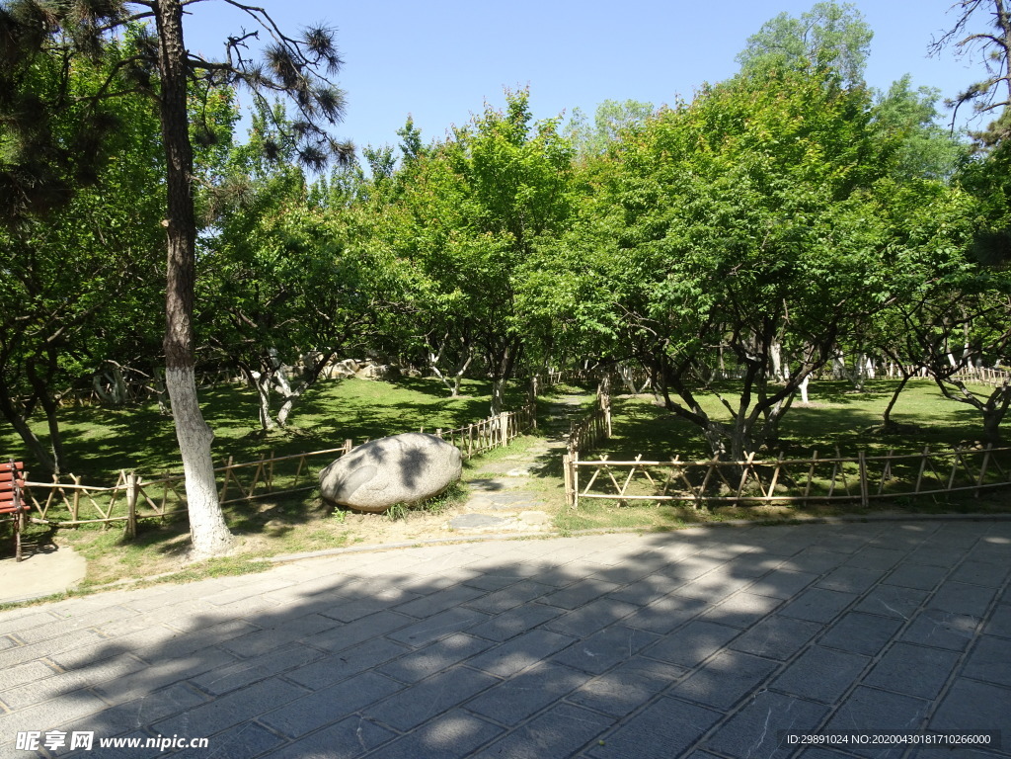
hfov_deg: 71.6
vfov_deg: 56.8
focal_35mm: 24
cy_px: 380
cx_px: 506
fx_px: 701
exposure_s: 1/400
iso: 80
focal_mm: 4.1
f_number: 3.5
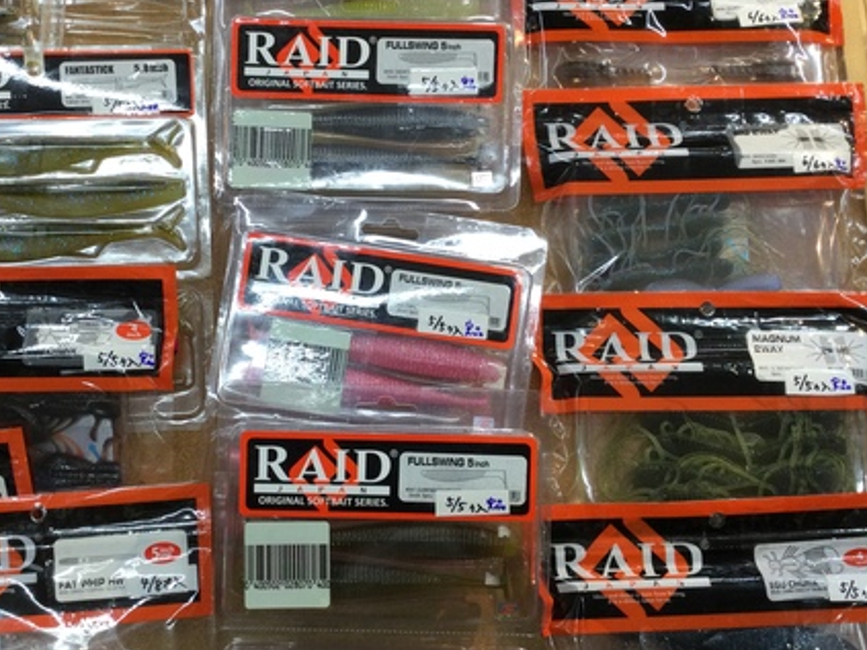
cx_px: 322
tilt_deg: -75.6
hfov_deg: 42.6
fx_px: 1102
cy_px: 330
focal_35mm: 44
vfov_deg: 32.9
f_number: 2.4
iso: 25
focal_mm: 3.3
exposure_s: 1/40
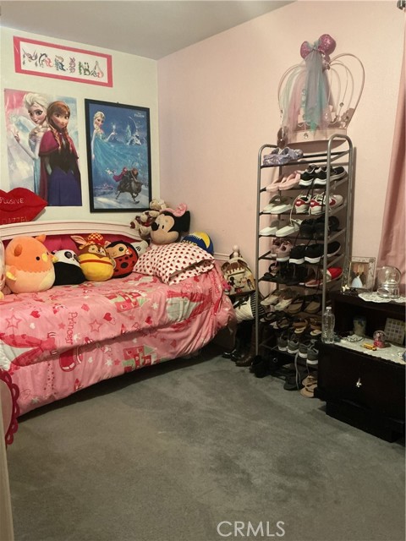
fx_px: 454
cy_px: 270
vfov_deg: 61.7
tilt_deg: -8.6
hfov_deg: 48.2
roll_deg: +1.0
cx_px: 203
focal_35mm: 29
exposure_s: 1/30
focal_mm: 3
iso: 500
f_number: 1.8
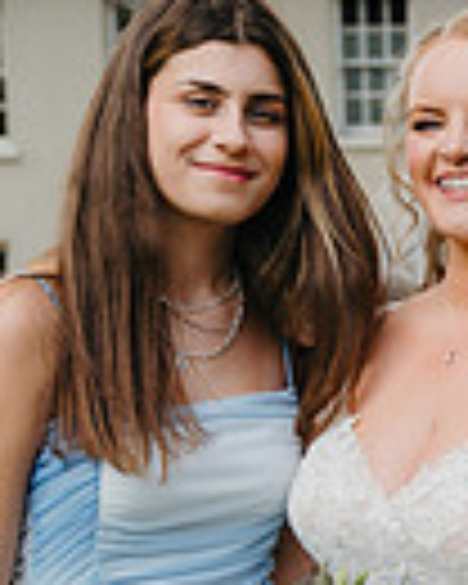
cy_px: 425
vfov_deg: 16.4
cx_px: 837
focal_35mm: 117
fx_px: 2026
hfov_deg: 12.1
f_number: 2.8
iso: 125
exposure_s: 1/500
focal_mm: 28
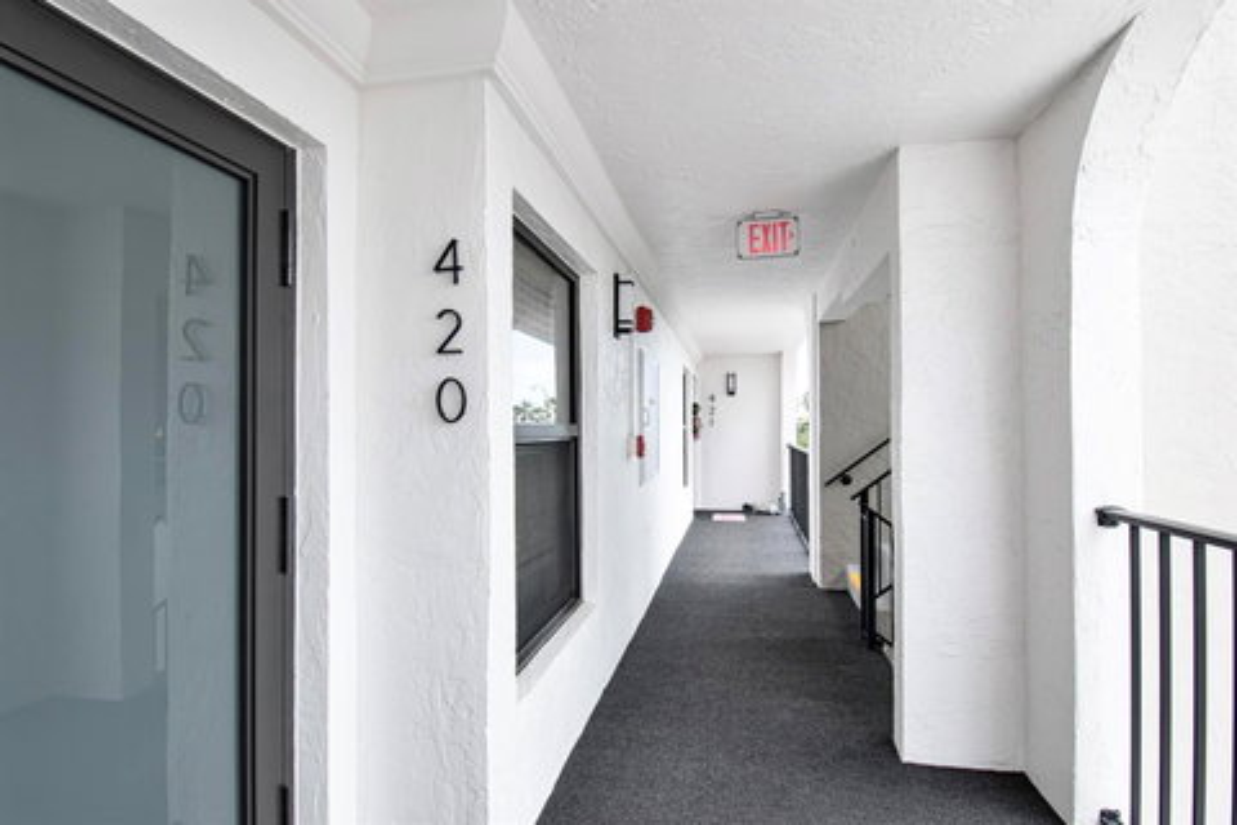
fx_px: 670
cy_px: 412
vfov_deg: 63.2
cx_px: 618
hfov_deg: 85.4
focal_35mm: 20
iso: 400
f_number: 10
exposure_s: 1/200
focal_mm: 13
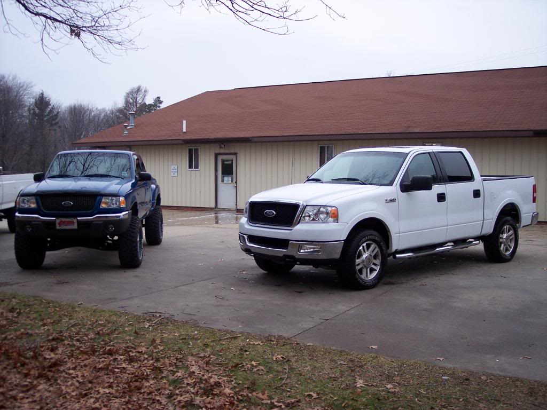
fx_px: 616
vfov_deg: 36.8
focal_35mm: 39
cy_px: 205
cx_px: 274
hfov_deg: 47.9
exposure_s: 1/90
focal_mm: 8
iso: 100
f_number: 2.8
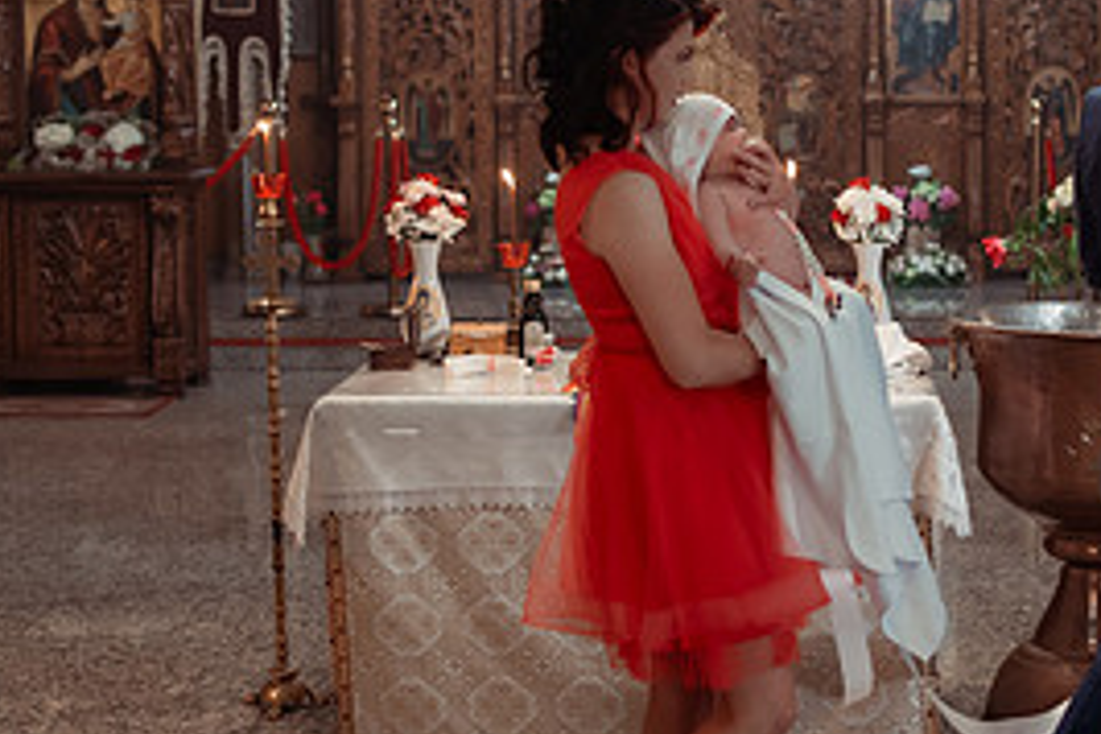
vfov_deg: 16.1
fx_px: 2599
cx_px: 776
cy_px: 300
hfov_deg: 23.7
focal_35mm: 85
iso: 1600
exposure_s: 1/200
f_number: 2.5
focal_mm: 35
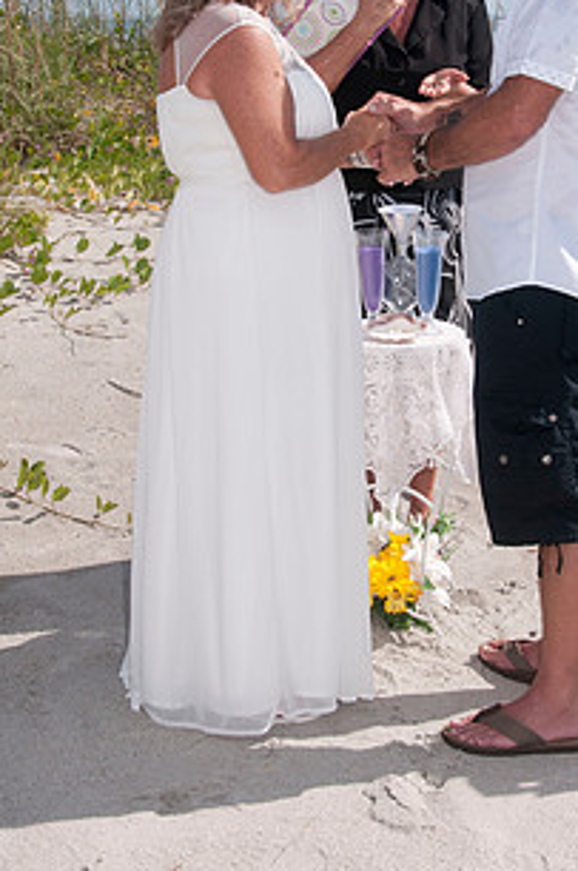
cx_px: 372
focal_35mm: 75
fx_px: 1812
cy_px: 282
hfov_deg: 18.1
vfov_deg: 26.9
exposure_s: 1/250
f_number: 13
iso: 100
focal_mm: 34
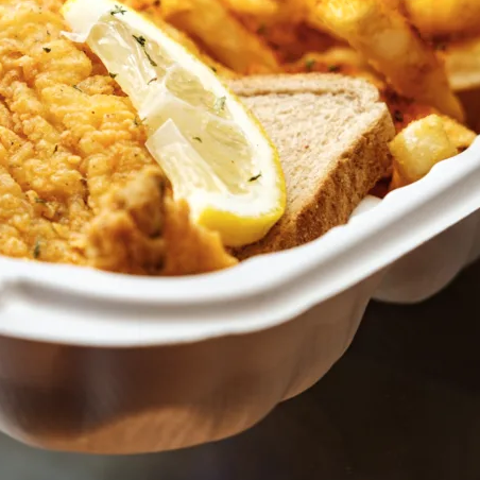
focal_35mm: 102
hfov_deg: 16.8
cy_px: 119
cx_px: 21
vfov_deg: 17.0
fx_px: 1600
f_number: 4
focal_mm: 35
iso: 200
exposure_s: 1/180
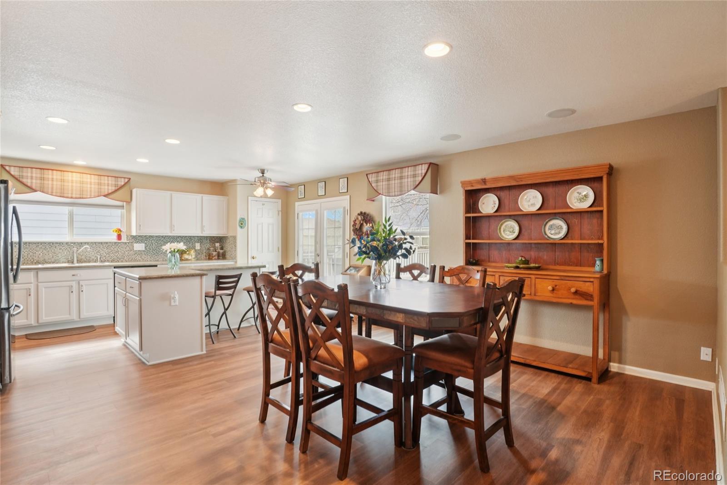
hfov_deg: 95.0
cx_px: 364
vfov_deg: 72.0
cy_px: 242
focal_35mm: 16
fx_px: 333
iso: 400
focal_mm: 11
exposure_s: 1/10
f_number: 8
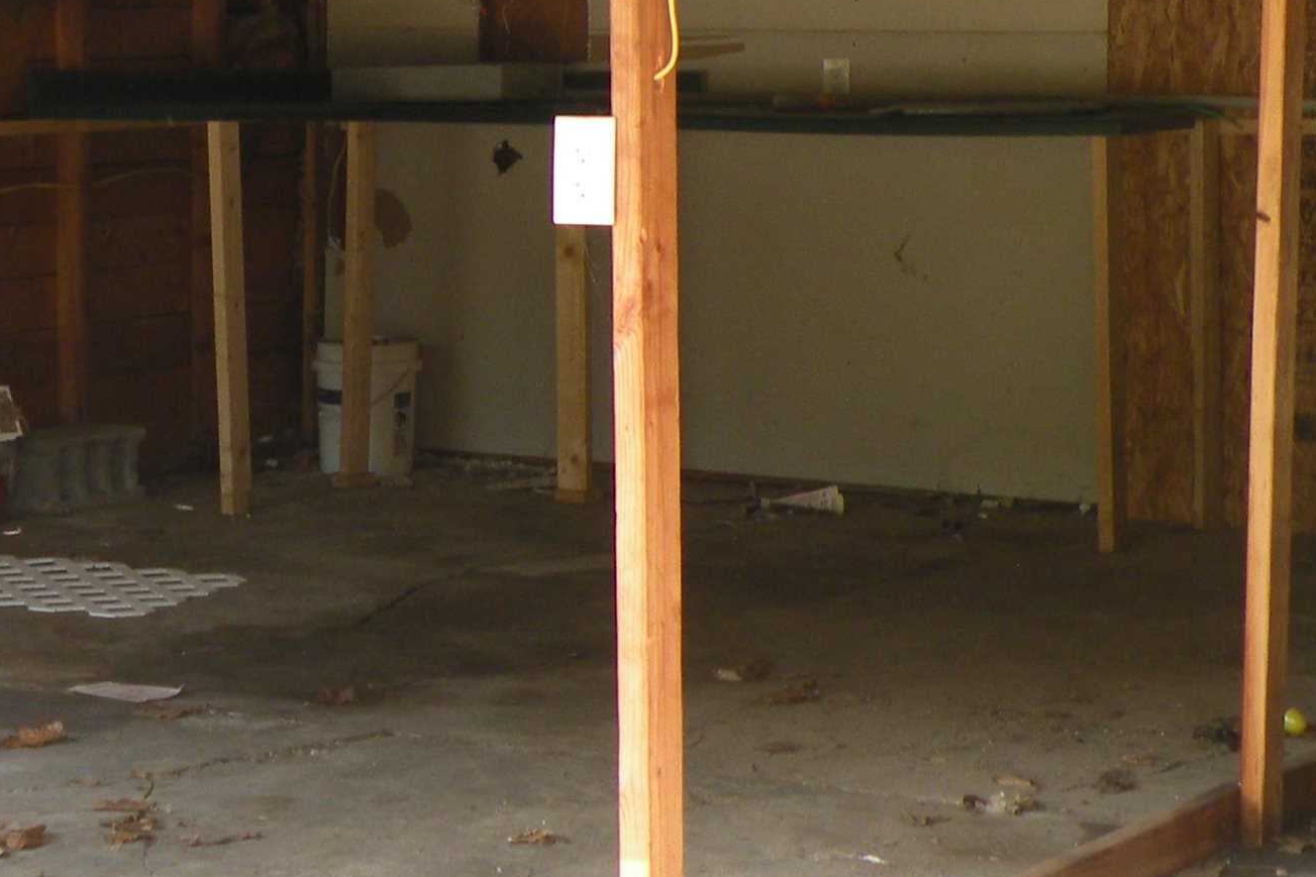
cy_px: 278
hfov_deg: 19.6
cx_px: 237
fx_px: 3765
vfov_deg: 13.3
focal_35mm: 103
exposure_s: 1/68.5
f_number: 3.2
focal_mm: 7.4
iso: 64
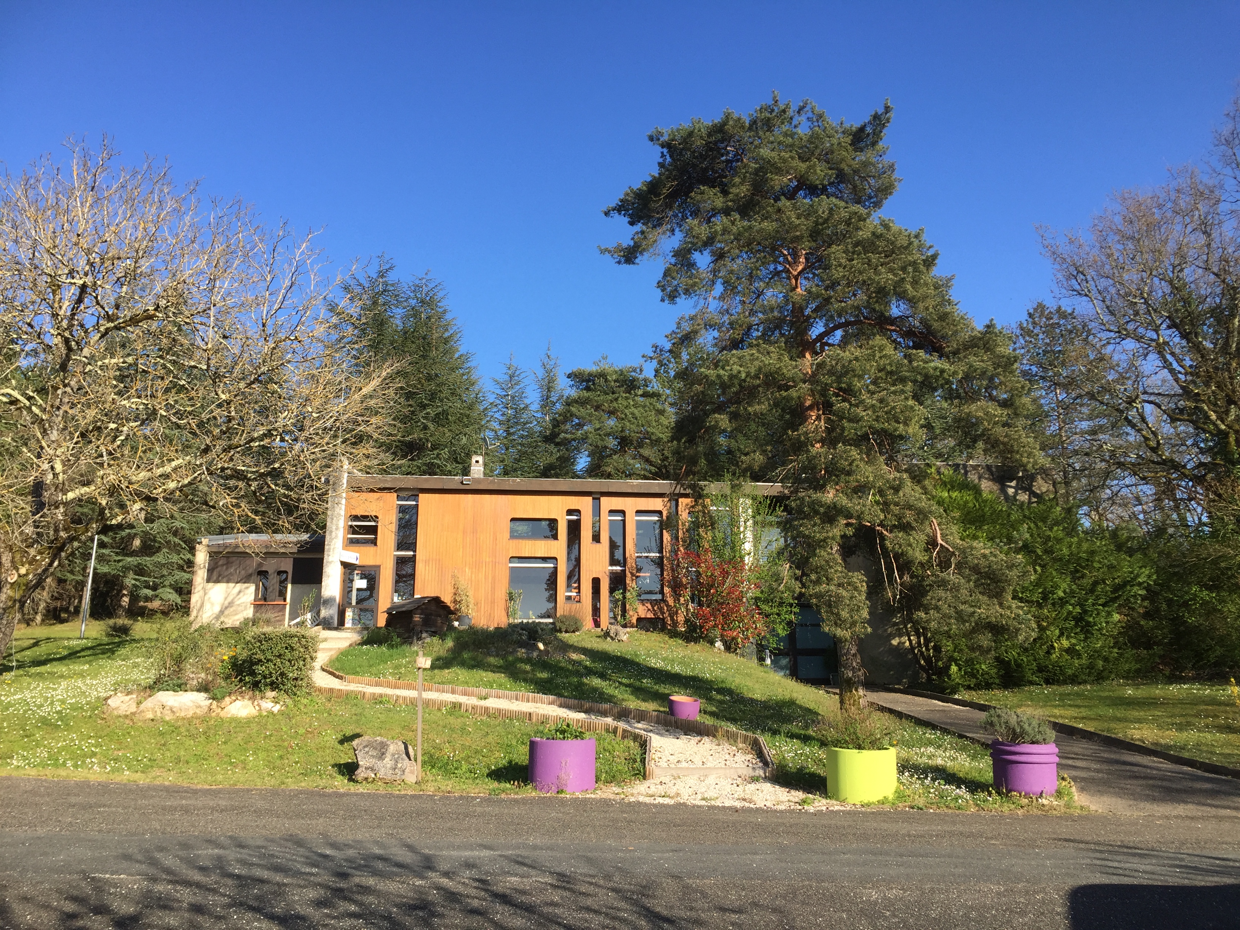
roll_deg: +0.7
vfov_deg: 48.2
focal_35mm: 29
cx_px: 620
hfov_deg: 61.7
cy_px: 465
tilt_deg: +15.2
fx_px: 1039
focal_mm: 4.15
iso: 32
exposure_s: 1/989
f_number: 2.2
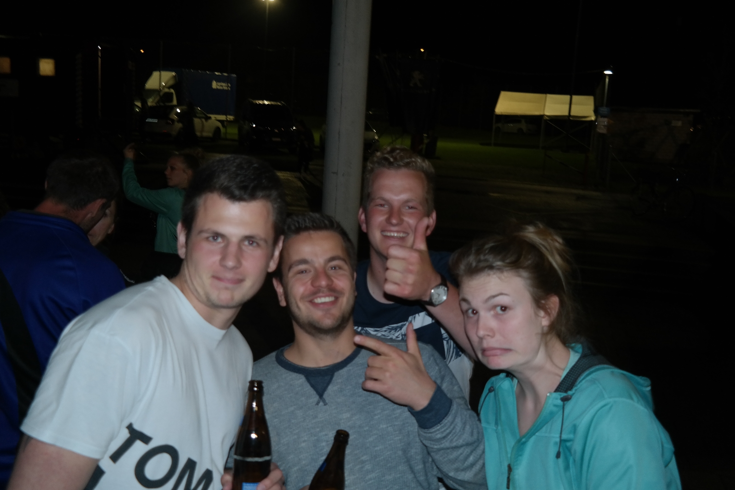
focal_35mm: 36
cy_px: 245
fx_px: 735
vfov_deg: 36.9
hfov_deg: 53.1
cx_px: 368
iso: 400
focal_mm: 24
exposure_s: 1/50
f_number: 4
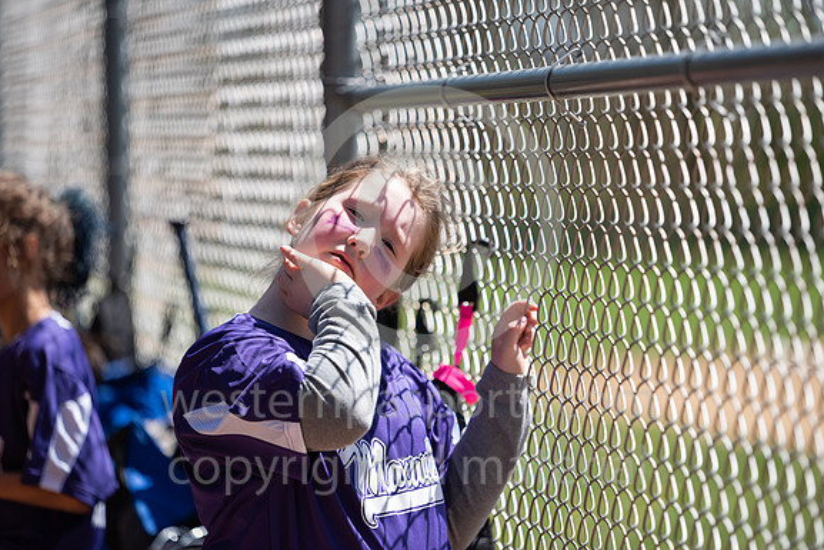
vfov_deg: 6.8
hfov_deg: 10.2
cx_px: 413
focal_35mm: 201
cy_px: 275
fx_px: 4602
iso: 200
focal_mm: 200
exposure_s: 1/2500
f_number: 2.8
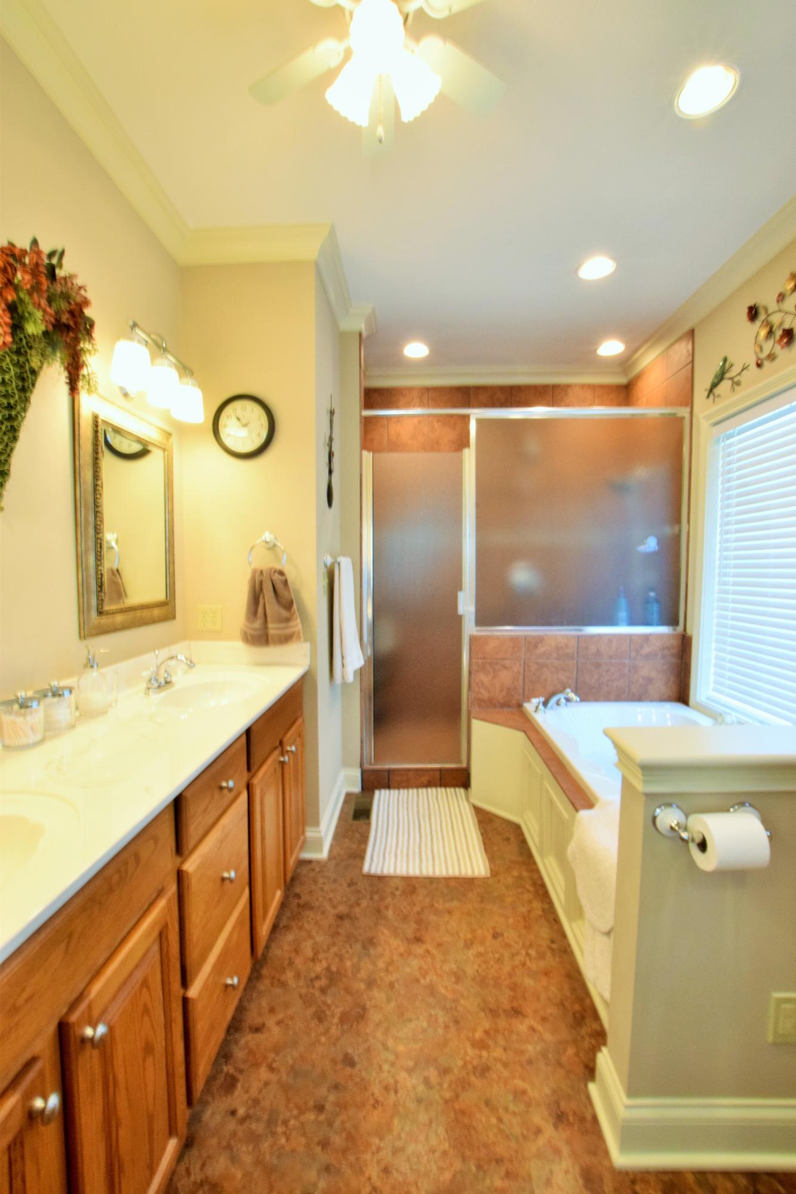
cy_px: 597
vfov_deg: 100.4
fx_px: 498
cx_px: 398
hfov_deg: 77.3
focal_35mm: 15
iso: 1600
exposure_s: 1/4
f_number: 20
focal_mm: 10
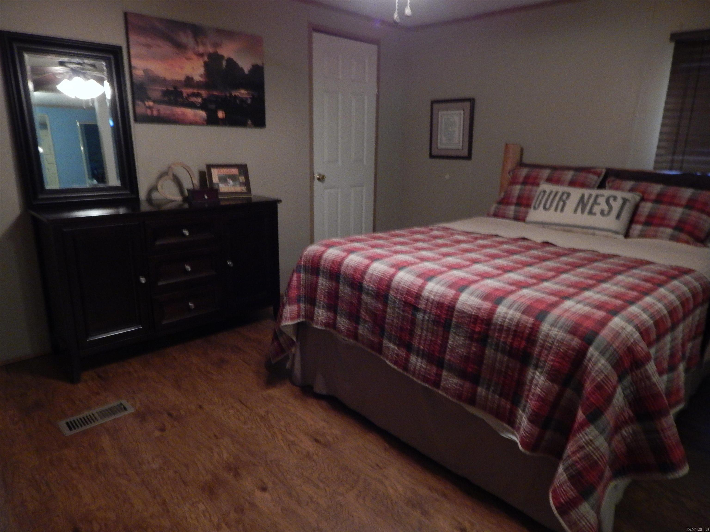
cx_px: 355
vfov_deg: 61.1
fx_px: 451
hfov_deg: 76.4
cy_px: 266
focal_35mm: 22
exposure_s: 1/15
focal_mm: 4
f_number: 3
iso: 450
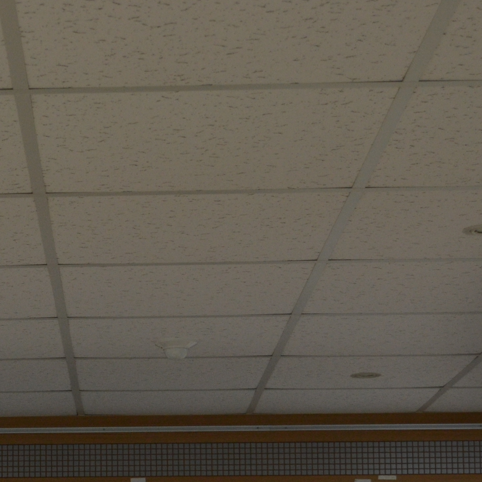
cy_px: 472
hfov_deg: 16.2
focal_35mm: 105
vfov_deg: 16.3
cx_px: -5
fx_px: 1654
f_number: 4.2
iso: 500
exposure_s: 1/60
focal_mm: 26
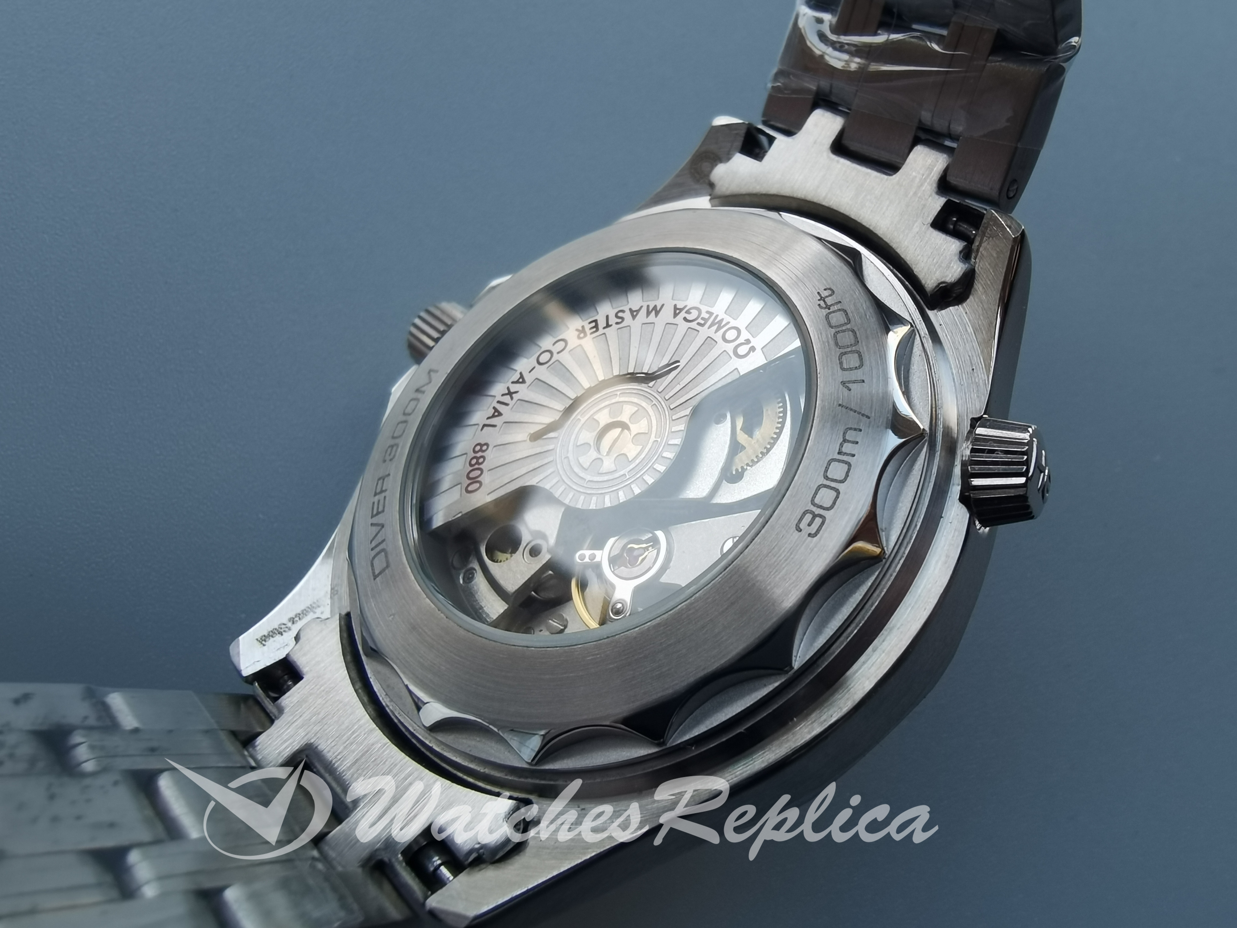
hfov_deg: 67.3
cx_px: 618
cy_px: 464
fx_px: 929
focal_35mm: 26
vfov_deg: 53.1
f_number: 2.2
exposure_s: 1/100
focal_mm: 2.26
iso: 64
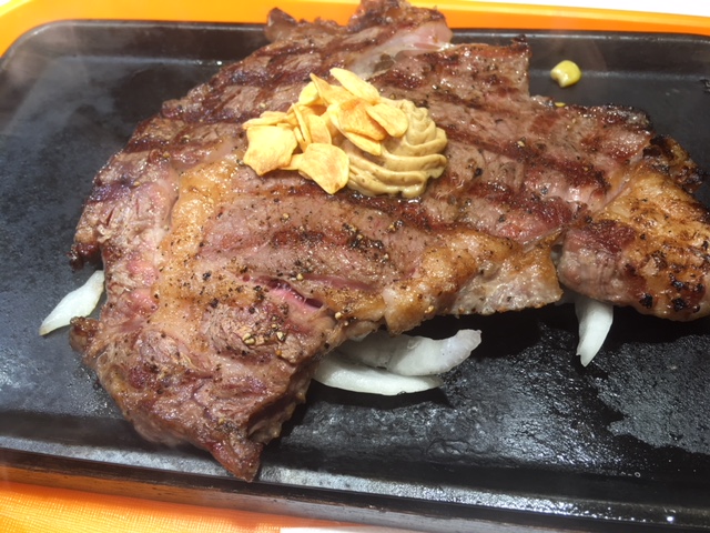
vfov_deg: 48.2
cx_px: 355
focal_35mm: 29
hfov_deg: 61.7
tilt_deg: -53.8
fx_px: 595
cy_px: 266
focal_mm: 4.15
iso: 25
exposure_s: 1/60
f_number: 2.2
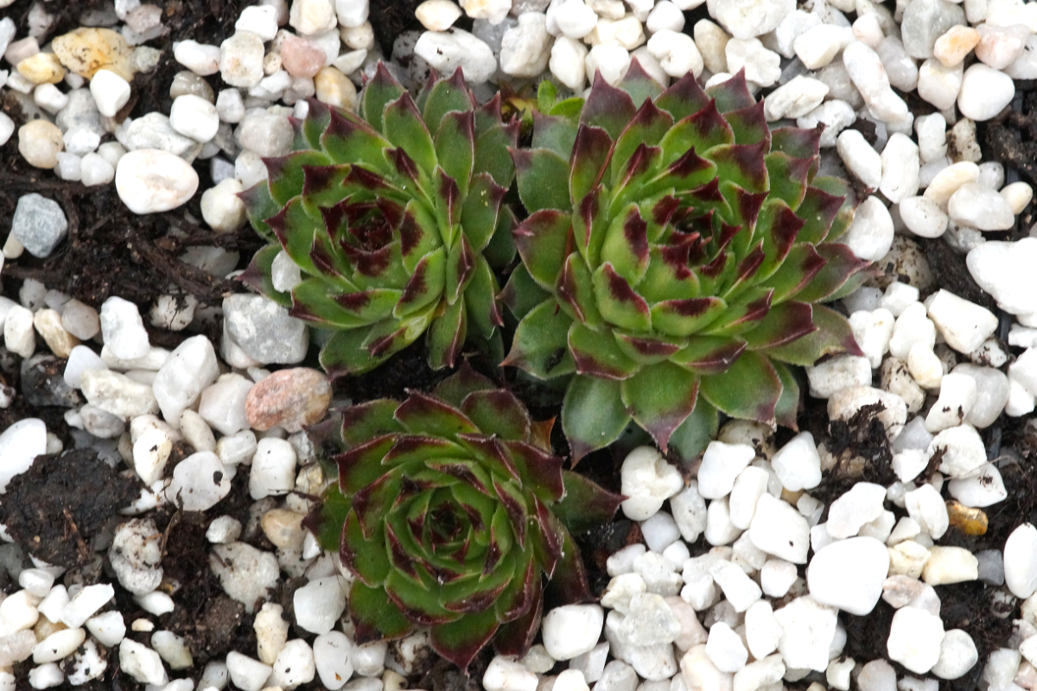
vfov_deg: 9.1
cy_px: 346
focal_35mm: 150
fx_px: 4320
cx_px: 518
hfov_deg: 13.7
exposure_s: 1/160
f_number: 11
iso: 1250
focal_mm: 100
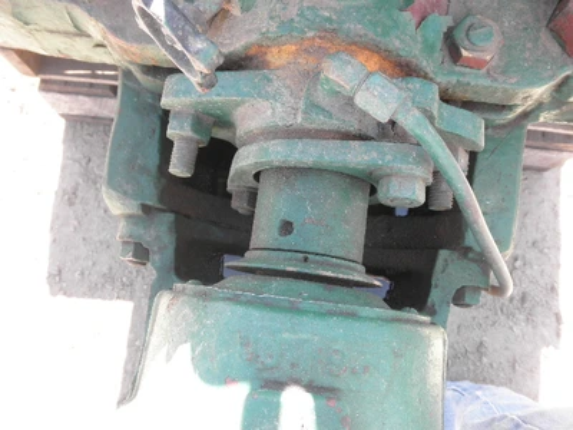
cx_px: 286
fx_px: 463
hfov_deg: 63.4
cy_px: 215
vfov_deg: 49.7
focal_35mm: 28
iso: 64
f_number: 3
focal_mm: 5
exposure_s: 1/50
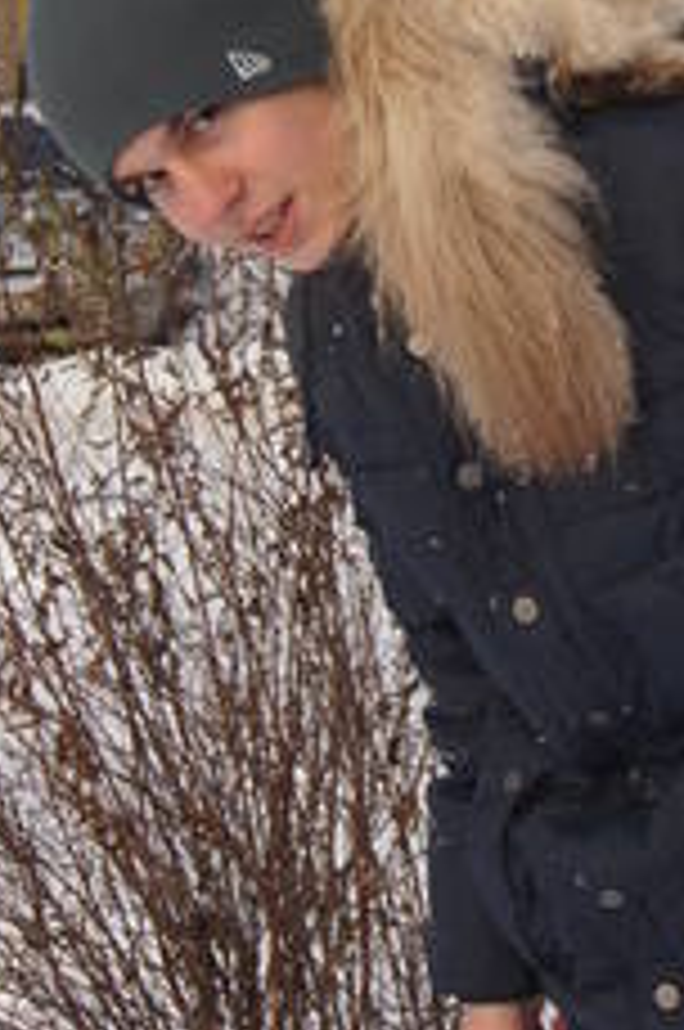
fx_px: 3146
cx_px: 684
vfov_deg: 18.4
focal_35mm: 110
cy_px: 202
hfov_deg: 12.3
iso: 100
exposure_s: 1/125
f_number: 6.3
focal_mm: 35
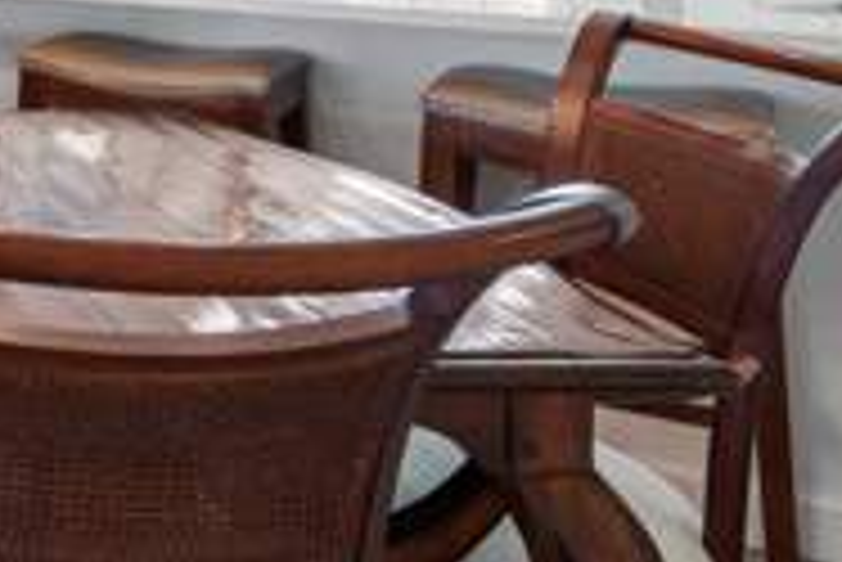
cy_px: -178
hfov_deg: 25.0
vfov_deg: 19.5
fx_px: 1498
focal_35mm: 64
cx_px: -378
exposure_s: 1/1.67
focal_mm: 15
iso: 100
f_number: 9
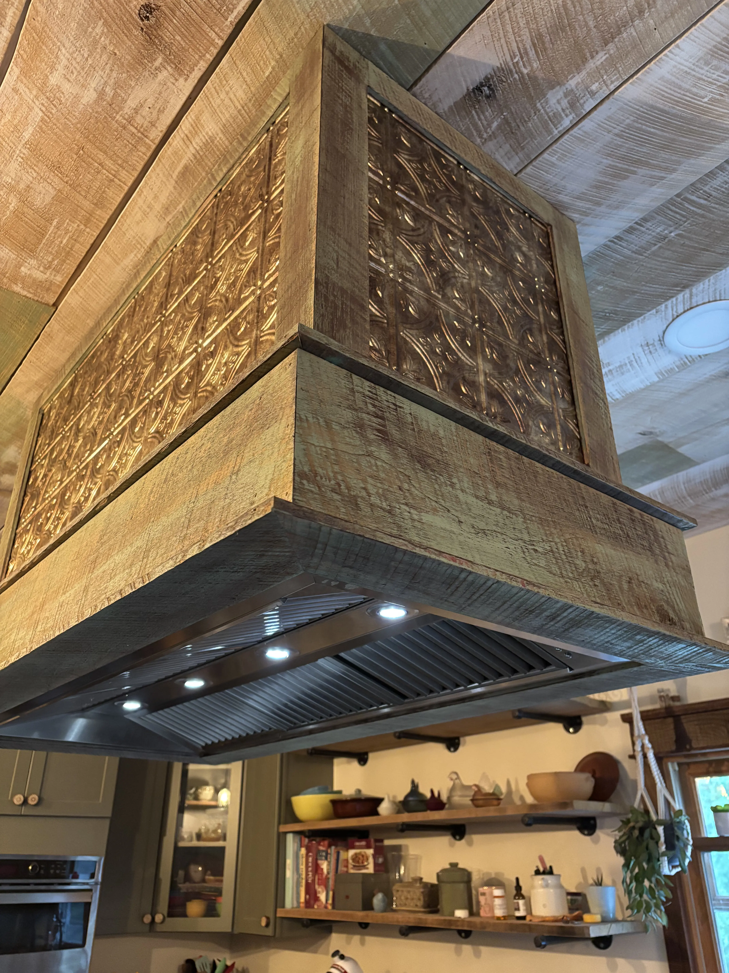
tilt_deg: +26.2
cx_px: 364
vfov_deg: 67.3
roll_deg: +0.0
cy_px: 486
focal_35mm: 26
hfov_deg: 53.1
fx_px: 730
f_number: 1.6
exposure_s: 1/40
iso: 640
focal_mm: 5.96
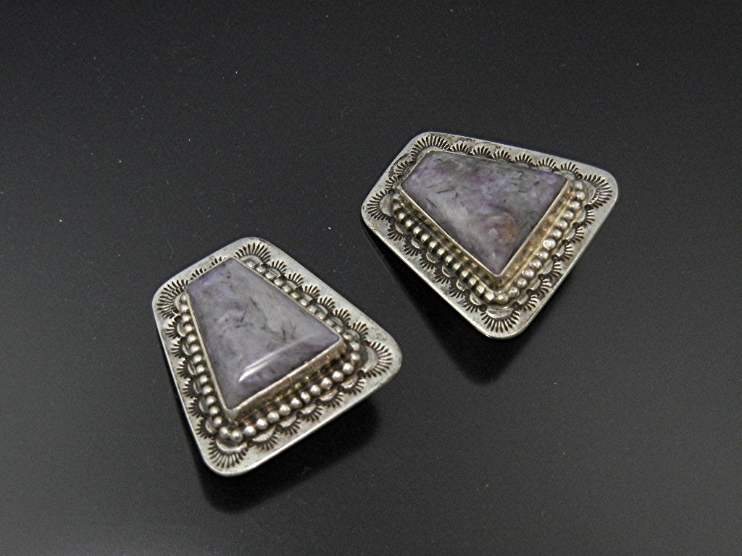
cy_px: 278
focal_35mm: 59
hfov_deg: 32.7
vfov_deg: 24.8
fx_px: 1265
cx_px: 371
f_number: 8
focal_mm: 10.6
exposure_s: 1/30
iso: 800
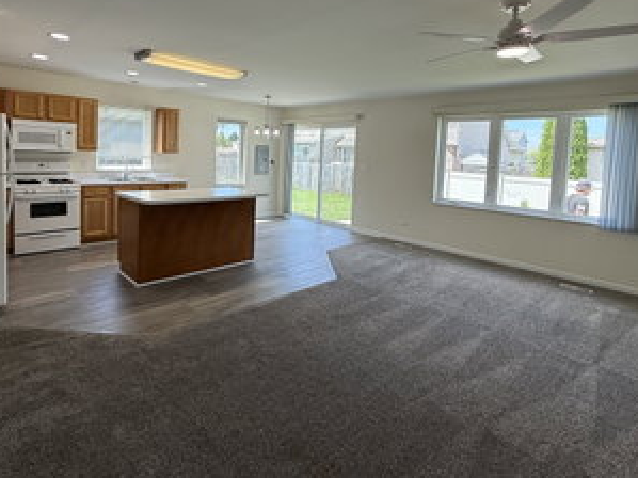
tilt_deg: -3.0
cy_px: 173
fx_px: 368
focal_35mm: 20
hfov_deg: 81.2
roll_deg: -1.9
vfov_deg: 64.8
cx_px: 270
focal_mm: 2.22
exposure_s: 1/177
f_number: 2.2
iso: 50
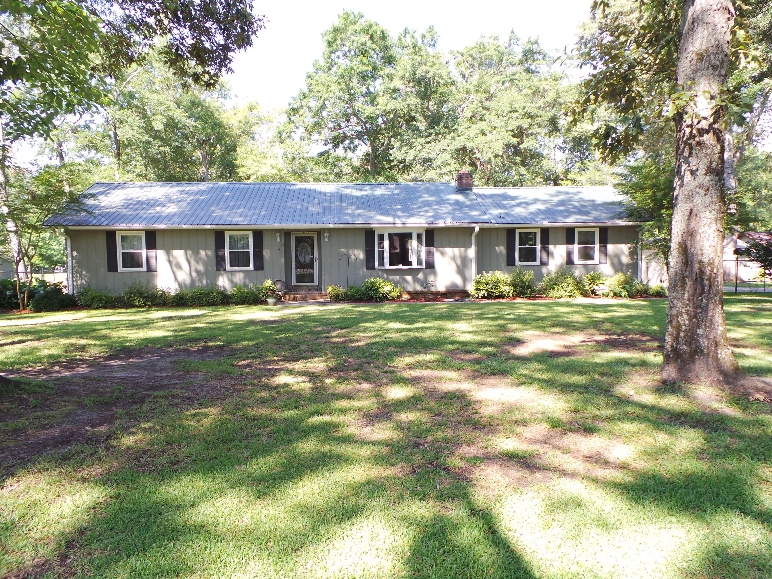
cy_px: 290
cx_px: 386
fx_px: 513
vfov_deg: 58.9
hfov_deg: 73.9
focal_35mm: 23
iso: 100
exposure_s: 1/80
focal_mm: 4.1
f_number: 4
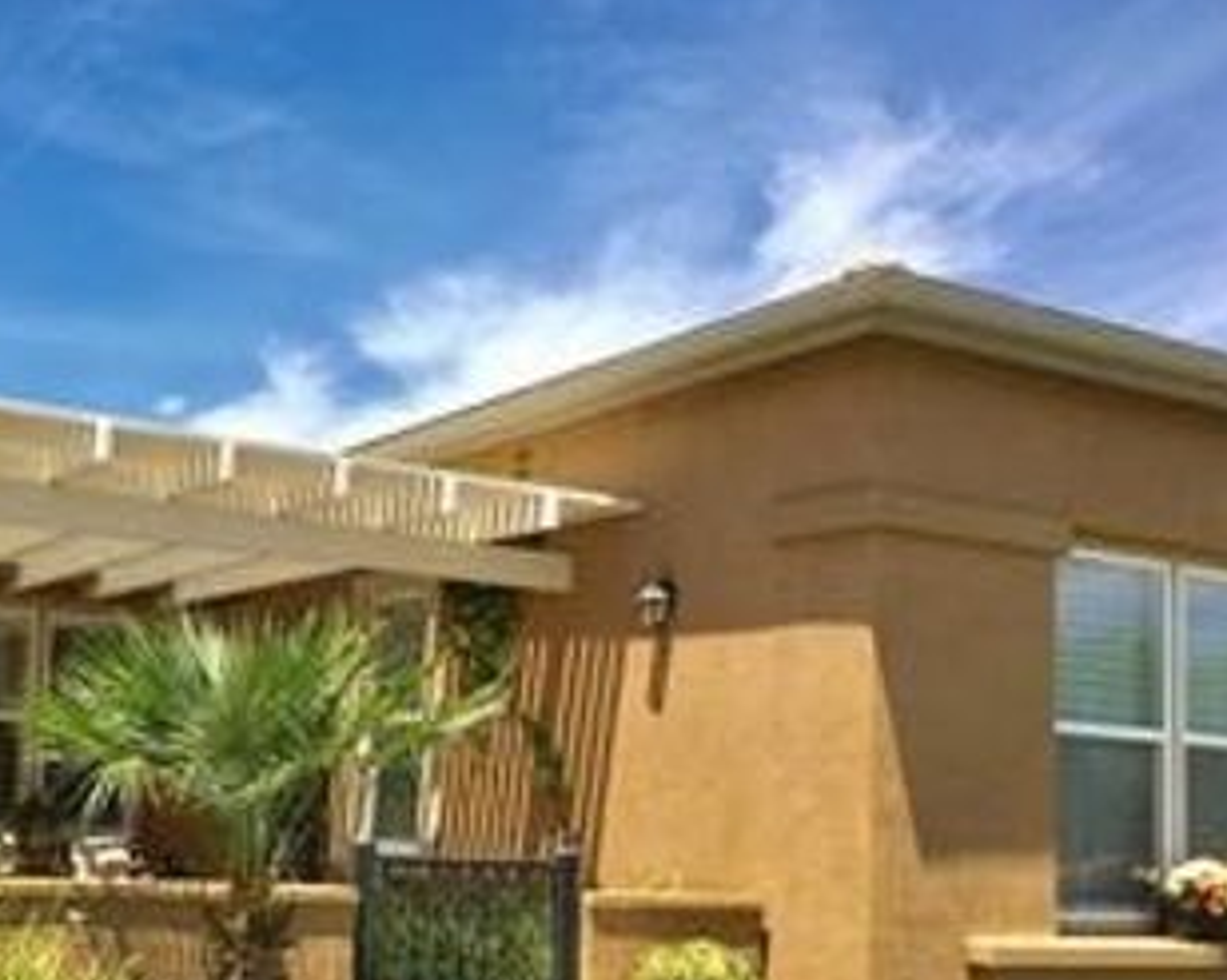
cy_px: 671
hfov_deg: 39.4
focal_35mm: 46
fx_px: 1669
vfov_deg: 32.4
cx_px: 319
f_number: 2.2
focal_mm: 4.15
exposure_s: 1/1451
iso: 25
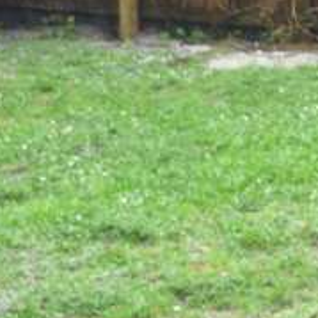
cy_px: -14
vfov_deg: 13.2
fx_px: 1351
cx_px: 586
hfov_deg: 12.2
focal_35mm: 130
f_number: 2.8
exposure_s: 1/30
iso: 160
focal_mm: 5.5
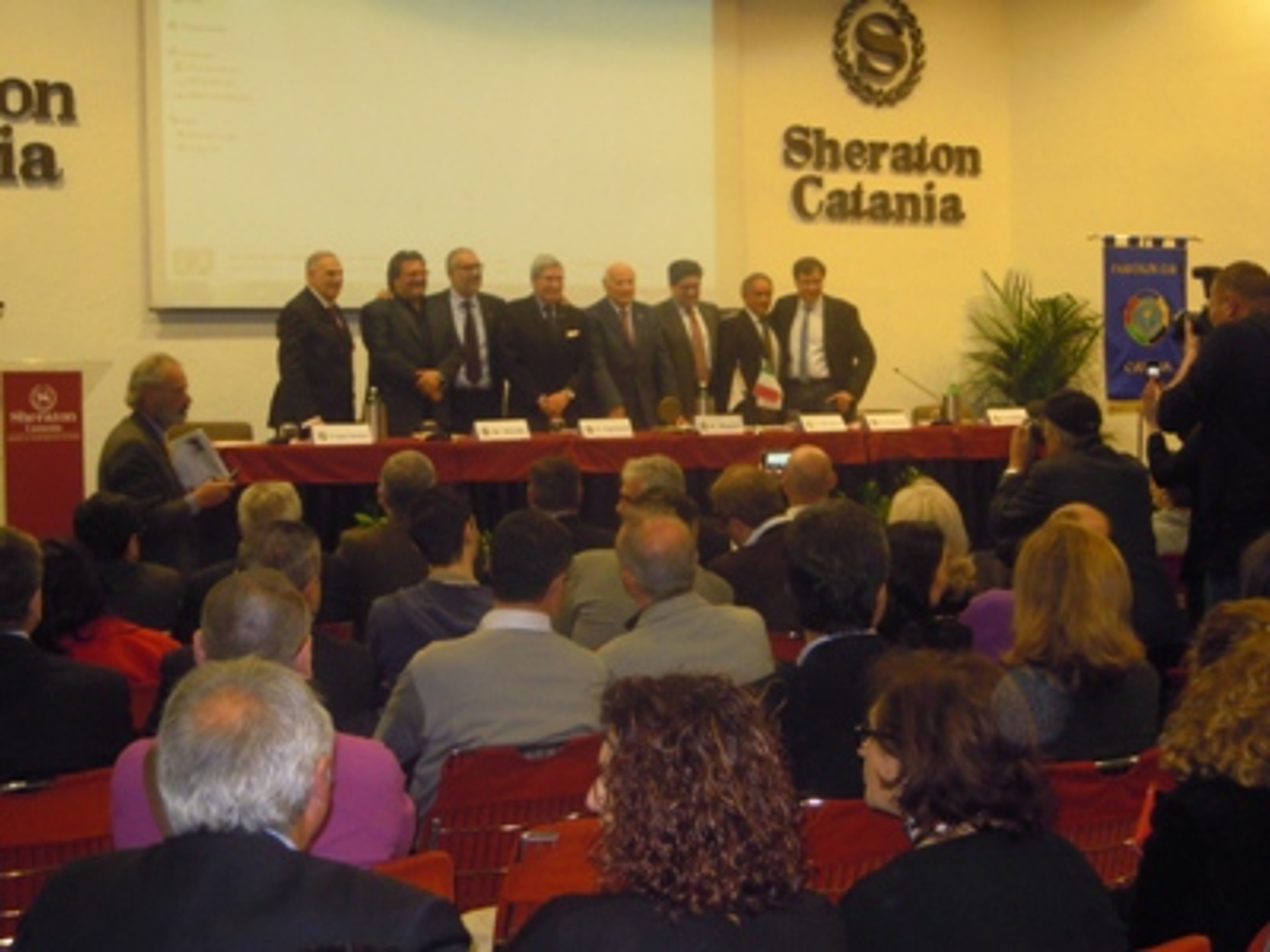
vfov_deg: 31.5
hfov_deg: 41.2
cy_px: 476
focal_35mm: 46
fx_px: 1688
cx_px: 635
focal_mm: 8.3
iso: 400
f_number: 3.4
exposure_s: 1/30
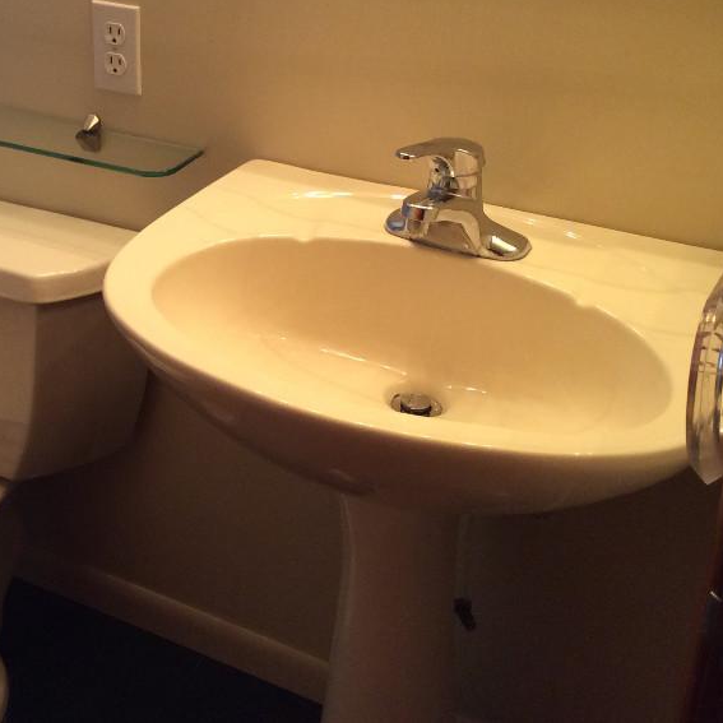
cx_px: 196
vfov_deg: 33.1
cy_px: 237
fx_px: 1205
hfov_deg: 32.9
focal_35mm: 51
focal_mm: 3.3
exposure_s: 1/24
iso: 100
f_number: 2.4
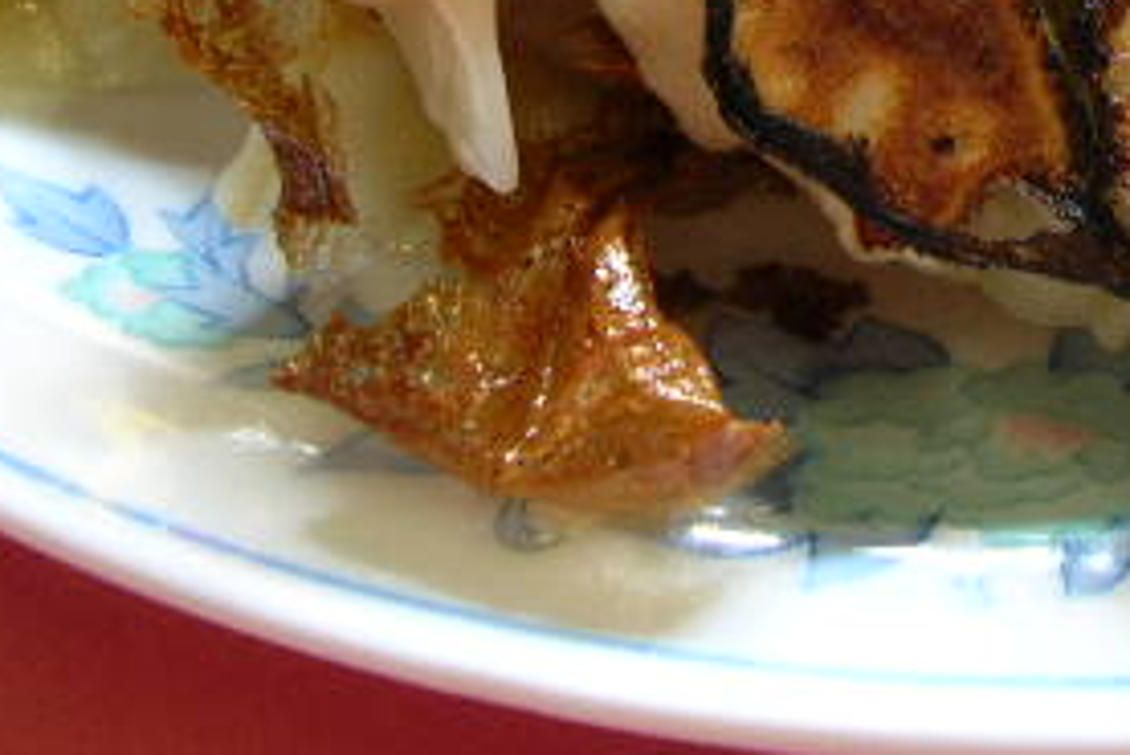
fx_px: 2638
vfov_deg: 15.5
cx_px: 853
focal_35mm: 84
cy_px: -220
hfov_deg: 23.9
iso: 50
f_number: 2.8
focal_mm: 5.8
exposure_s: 1/7.7
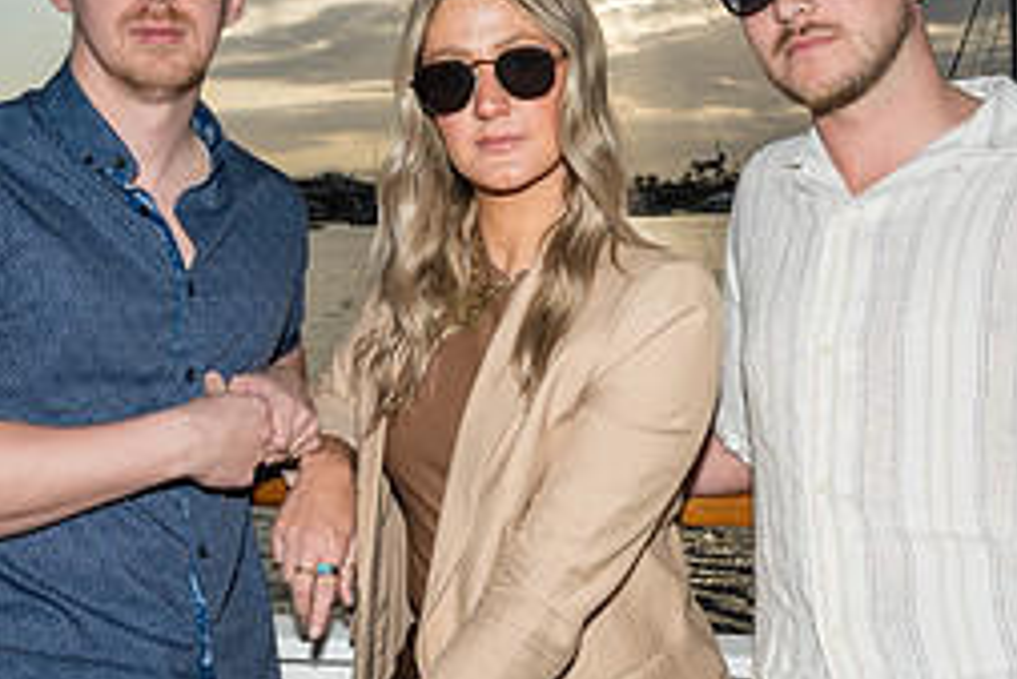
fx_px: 1555
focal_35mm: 55
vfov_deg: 24.6
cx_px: 519
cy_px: 404
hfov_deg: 36.2
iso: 100
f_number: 16
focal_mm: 24
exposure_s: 1/250
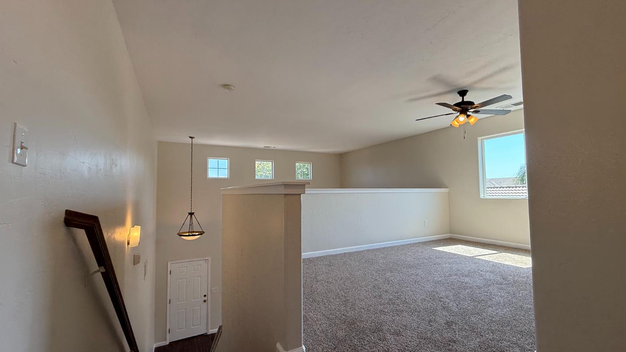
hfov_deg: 99.4
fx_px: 266
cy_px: 181
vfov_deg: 67.1
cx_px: 318
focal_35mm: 16
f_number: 2.2
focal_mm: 2.22
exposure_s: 1/145
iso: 64
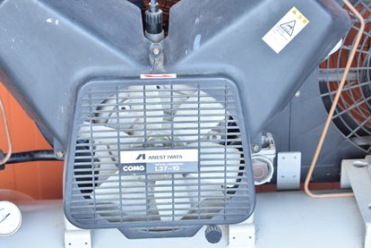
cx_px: 183
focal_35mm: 100
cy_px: 126
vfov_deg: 13.8
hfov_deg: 20.5
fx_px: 1028
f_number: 6.3
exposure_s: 1/125
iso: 1250
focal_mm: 55
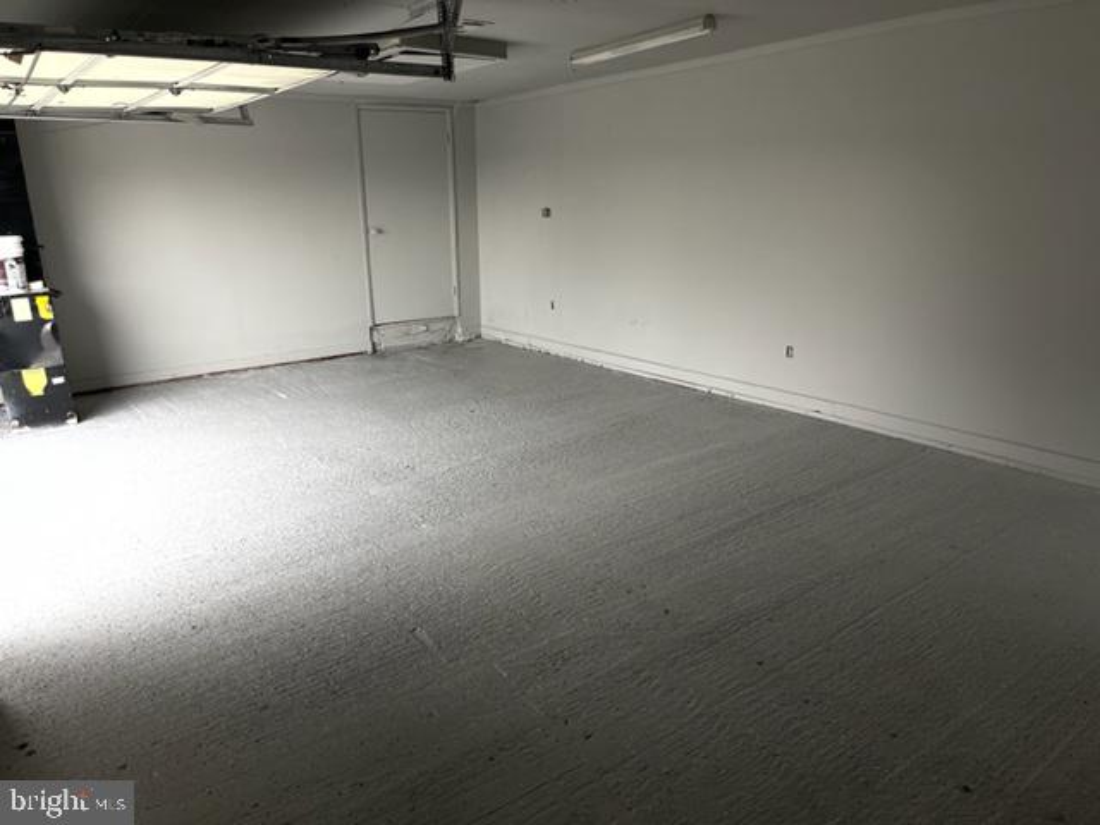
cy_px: 412
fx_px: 826
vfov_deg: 53.1
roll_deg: +1.0
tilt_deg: -15.2
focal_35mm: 26
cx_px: 550
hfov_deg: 67.3
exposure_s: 1/121
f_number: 1.6
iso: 80
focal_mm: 5.1
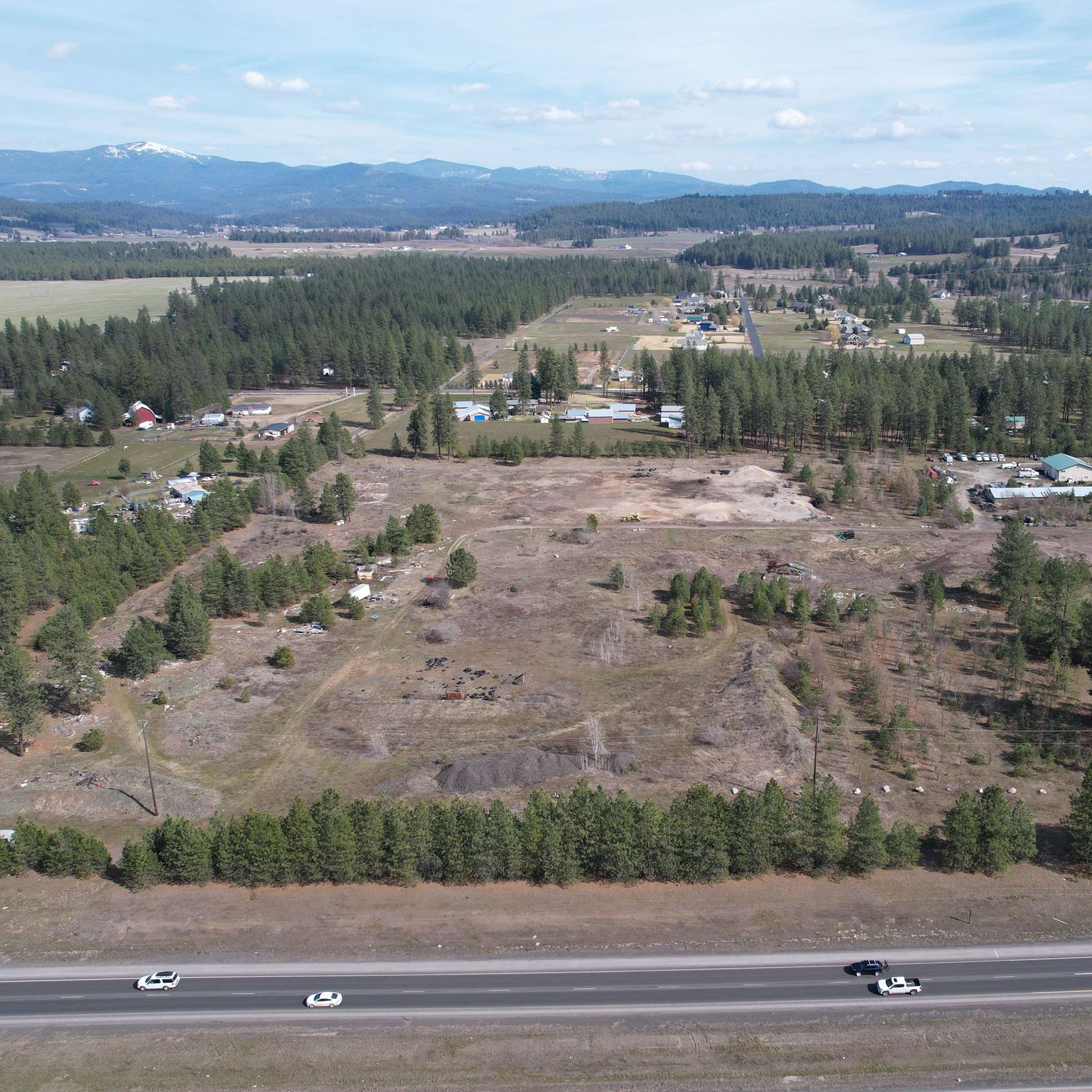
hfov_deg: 55.0
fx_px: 1035
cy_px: 549
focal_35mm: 29
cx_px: 680
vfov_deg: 55.6
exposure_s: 1/1250
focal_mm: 8.38
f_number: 2.8
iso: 100
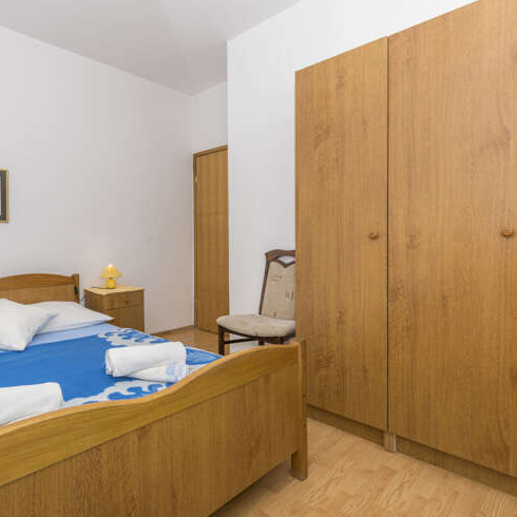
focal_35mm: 20
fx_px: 338
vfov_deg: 74.8
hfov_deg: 70.7
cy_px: 250
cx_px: 141
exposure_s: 1/160
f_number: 8
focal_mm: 10
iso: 100
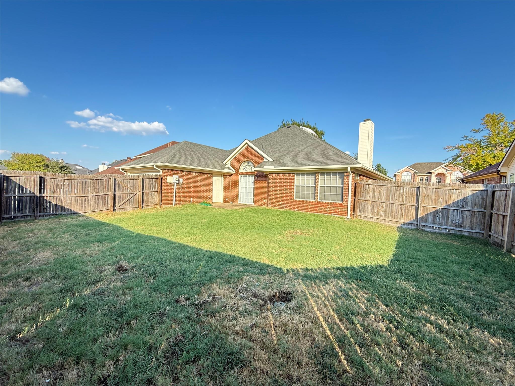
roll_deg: -2.4
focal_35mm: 14
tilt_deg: -0.2
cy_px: 193
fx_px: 208
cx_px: 258
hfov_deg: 102.1
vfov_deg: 85.7
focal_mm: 2.22
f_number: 2.2
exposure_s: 1/331
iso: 64
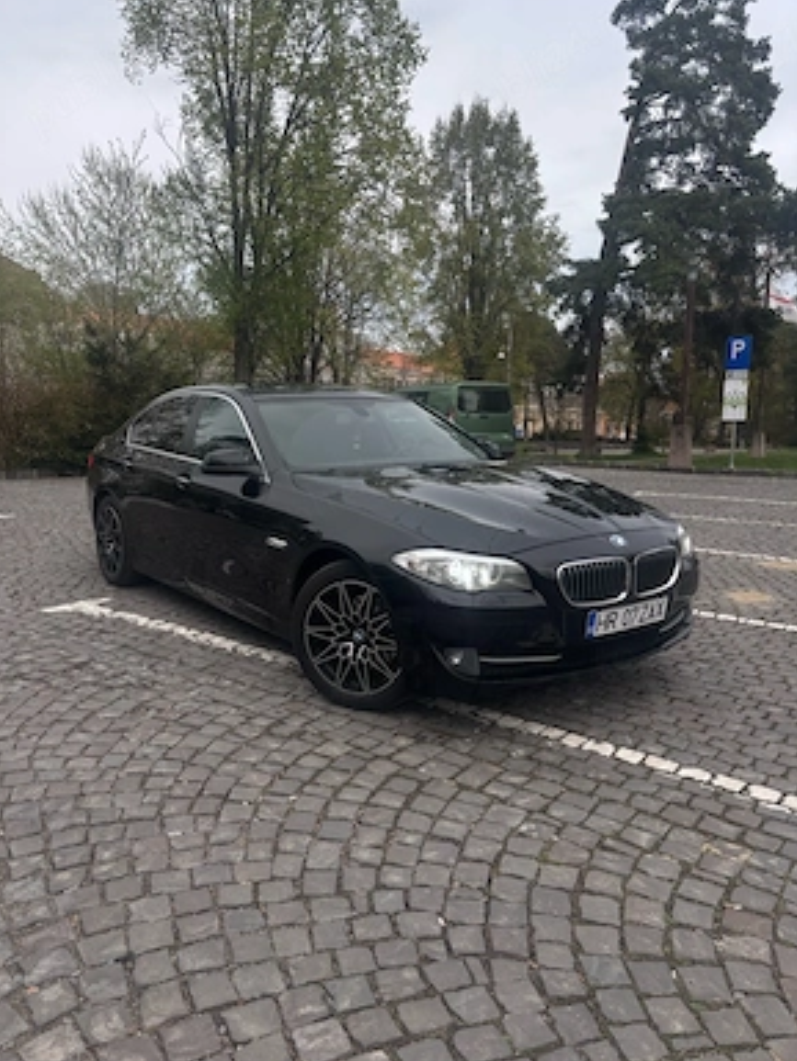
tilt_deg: -6.0
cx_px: 386
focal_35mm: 27
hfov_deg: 51.4
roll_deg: +0.6
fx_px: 828
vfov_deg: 65.3
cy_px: 529
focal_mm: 5.96
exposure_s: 1/237
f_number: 1.6
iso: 40
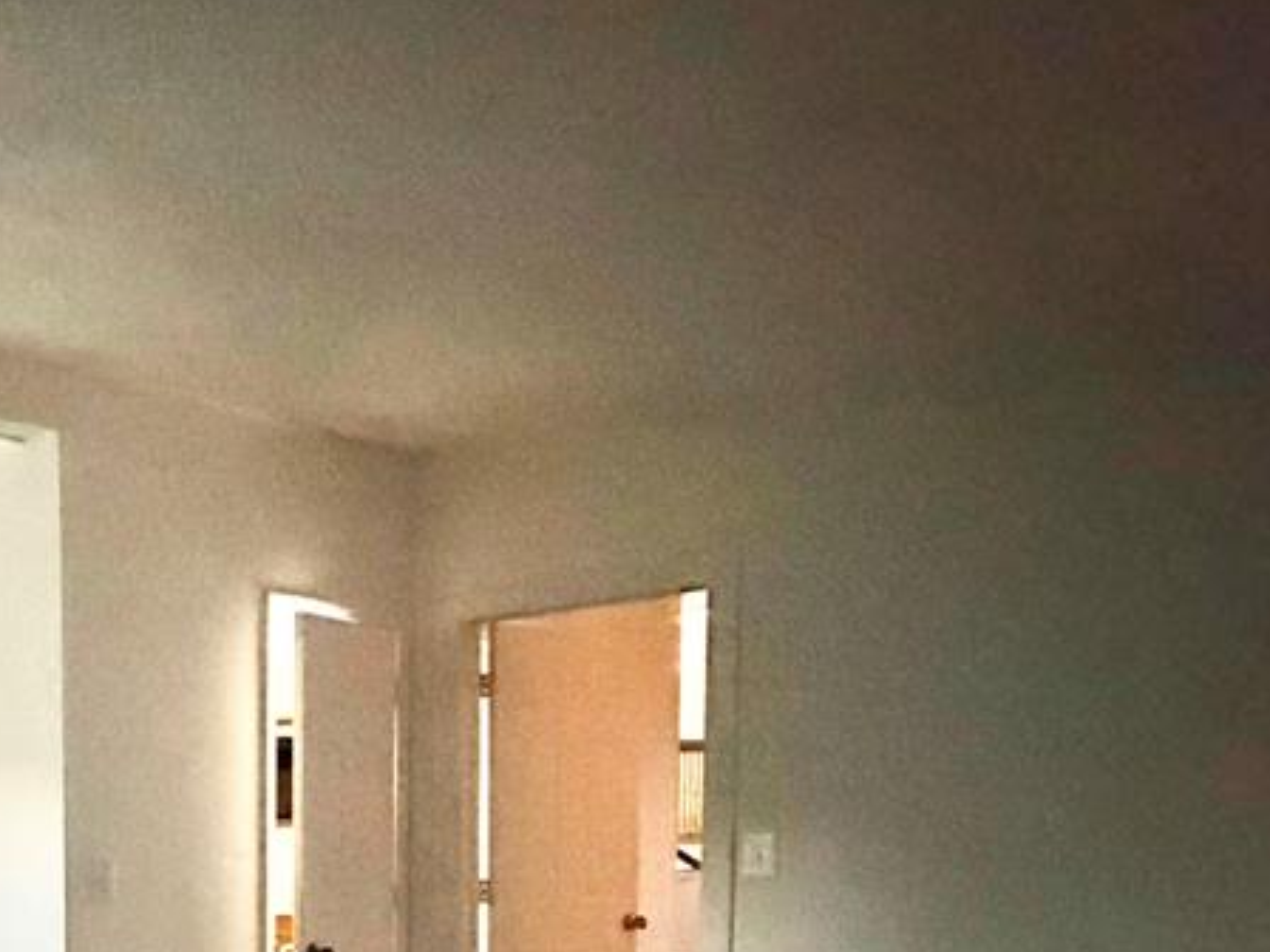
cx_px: -91
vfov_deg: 40.2
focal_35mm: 32
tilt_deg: -4.4
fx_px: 1174
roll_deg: +1.9
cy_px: 892
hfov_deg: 44.8
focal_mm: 2.22
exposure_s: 1/30
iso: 2000
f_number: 2.2
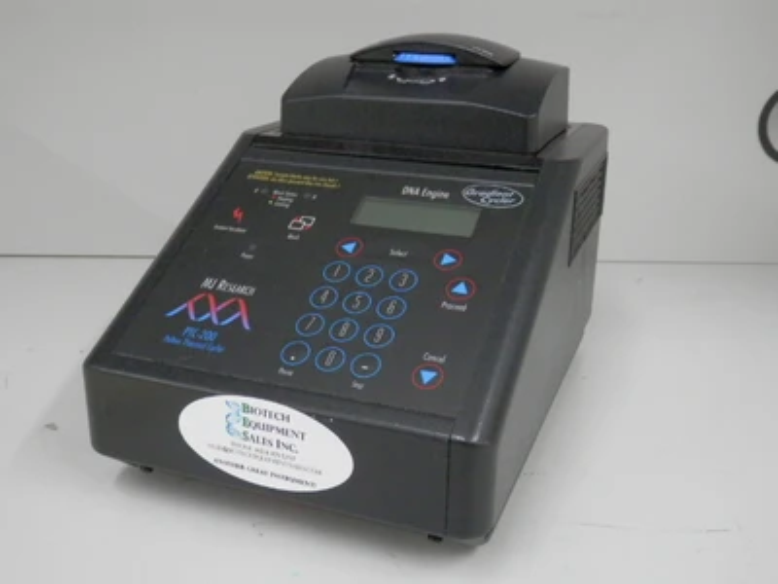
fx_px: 832
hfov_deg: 50.1
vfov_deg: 38.7
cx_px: 389
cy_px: 292
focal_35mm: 37
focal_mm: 6.6
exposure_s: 1/80
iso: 800
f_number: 3.6
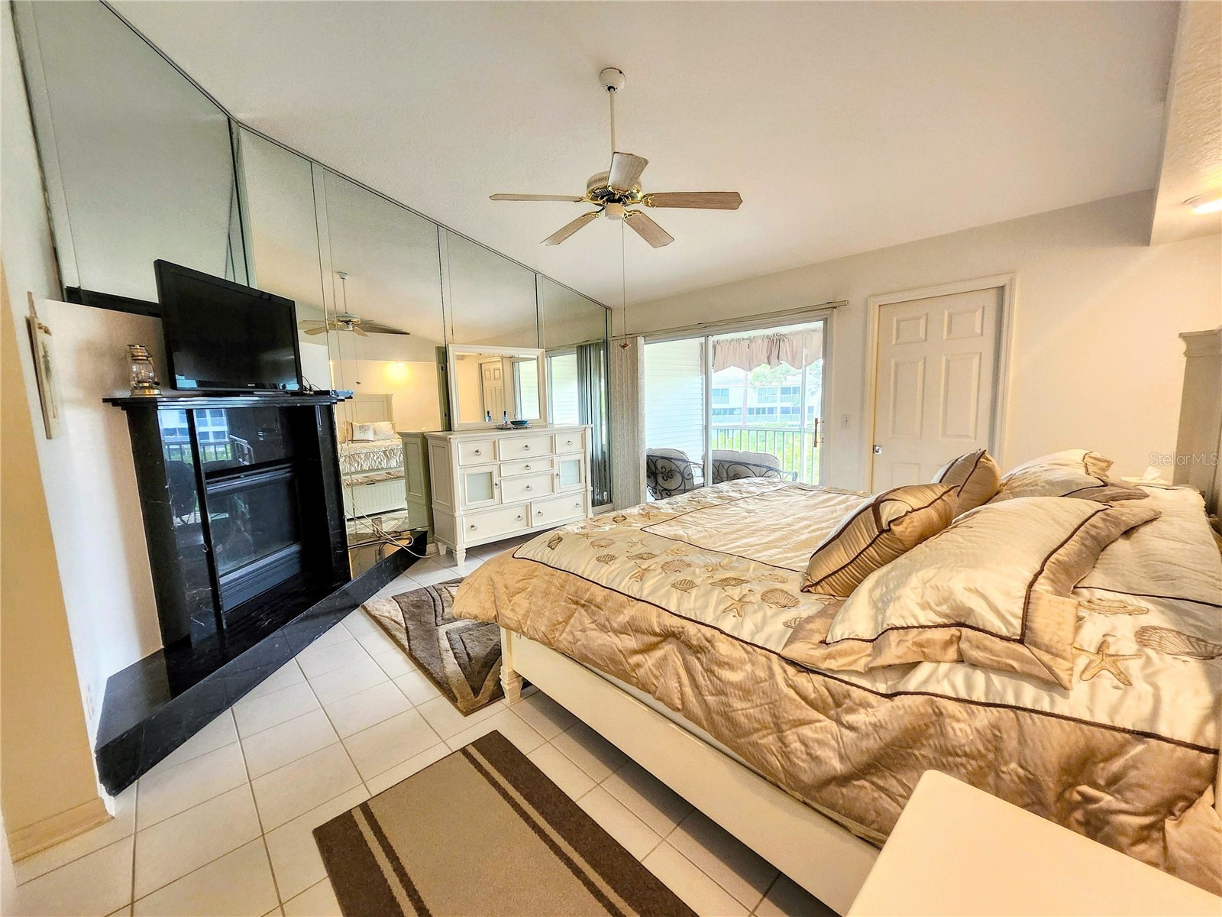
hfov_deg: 106.2
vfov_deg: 89.9
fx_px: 459
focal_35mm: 13
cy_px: 458
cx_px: 611
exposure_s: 1/60
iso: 160
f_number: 2.2
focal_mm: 1.74
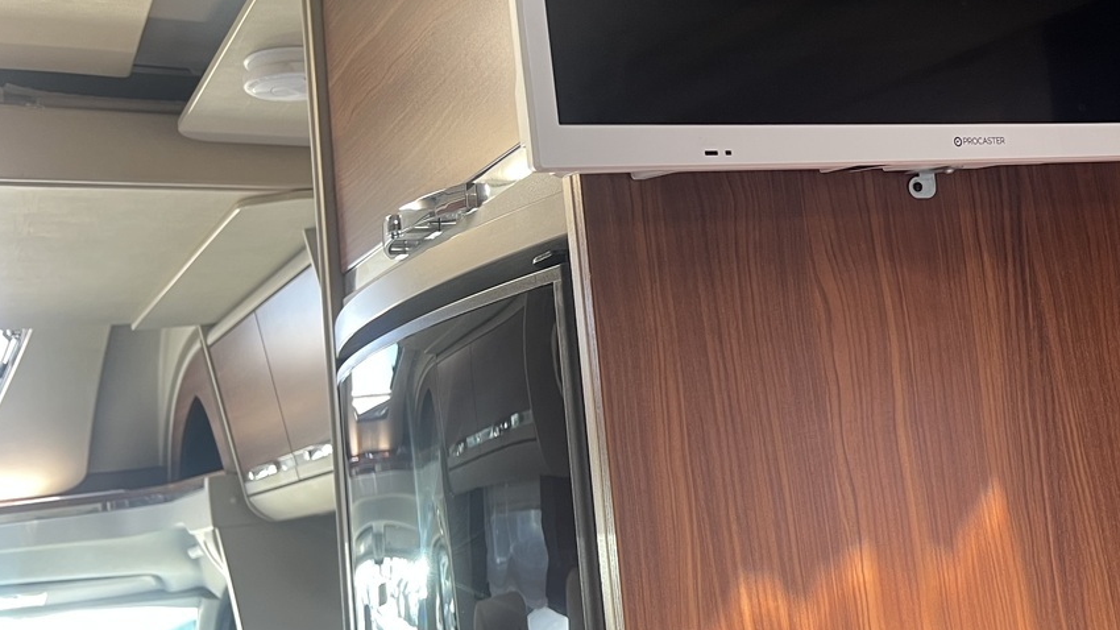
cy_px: 195
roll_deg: +10.6
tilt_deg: +8.8
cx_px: 899
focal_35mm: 48
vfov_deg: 24.8
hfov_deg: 41.1
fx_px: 1425
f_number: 1.5
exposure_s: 1/74
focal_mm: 5.7
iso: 125
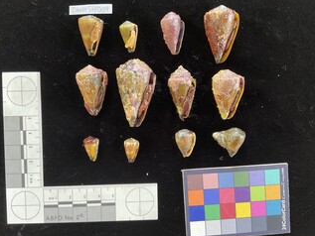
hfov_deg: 56.8
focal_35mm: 32
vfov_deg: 44.2
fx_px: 291
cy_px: 121
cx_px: 155
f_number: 1.8
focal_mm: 3
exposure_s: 1/50
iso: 160
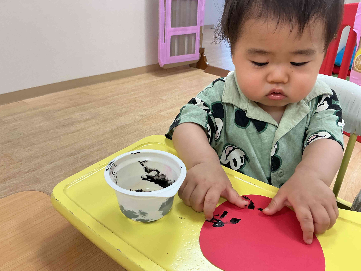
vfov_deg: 48.2
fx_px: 302
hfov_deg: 61.7
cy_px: 136
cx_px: 180
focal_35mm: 29
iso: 40
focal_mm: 3
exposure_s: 1/120
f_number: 1.8
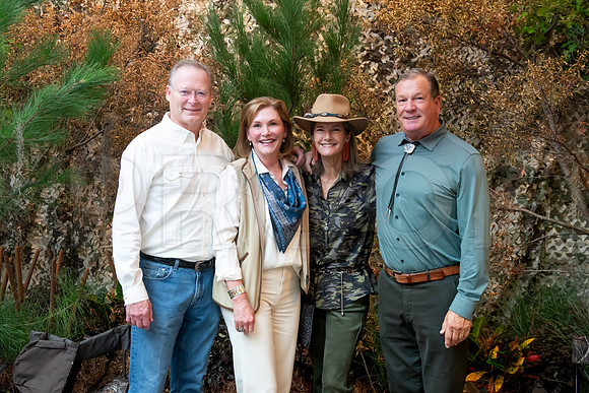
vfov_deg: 27.6
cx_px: 294
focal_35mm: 49
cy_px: 196
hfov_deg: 40.4
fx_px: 800
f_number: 5.6
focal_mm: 48
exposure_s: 1/100
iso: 4000
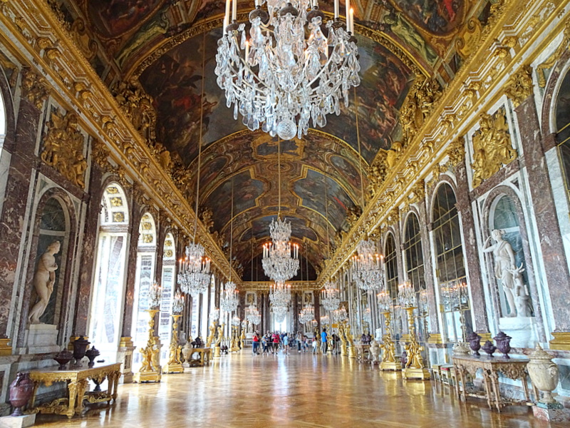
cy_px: 214
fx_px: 395
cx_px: 285
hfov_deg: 71.6
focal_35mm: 24
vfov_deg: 56.8
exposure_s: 1/30
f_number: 3.5
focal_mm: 4.1
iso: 160
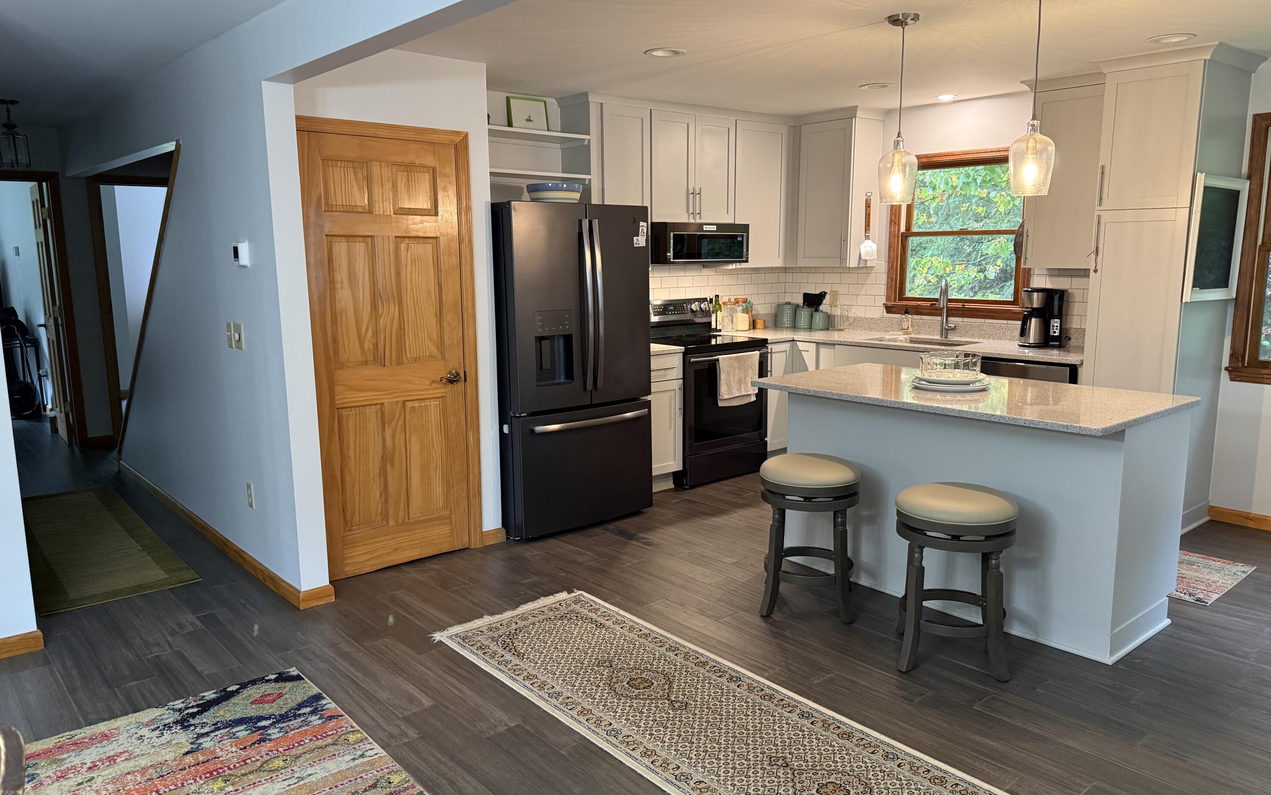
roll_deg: +0.7
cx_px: 644
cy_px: 396
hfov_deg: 70.4
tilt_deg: -8.9
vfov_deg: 47.6
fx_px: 901
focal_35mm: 26
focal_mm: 6.76
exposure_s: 1/60
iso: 400
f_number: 1.78
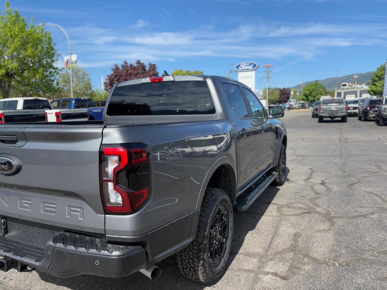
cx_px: 194
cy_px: 145
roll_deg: +0.4
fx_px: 291
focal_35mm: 26
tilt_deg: -6.3
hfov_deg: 67.3
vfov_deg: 53.1
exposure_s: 1/2283
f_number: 1.6
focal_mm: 5.96
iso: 50
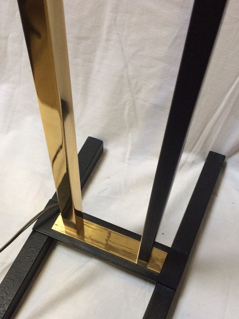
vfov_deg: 46.1
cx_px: 109
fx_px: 368
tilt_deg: -61.8
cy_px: 211
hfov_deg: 35.9
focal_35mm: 40
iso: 80
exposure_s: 1/33
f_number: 2.2
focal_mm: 4.15
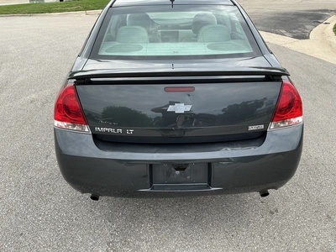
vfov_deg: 49.7
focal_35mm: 28
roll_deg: +1.6
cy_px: 126
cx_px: 168
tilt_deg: -27.5
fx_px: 272
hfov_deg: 63.4
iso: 25
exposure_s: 1/514
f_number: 1.8
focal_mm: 3
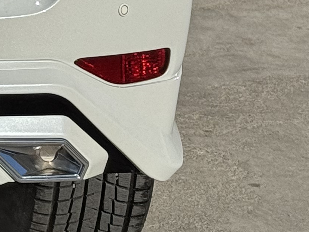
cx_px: -281
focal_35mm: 233
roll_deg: -1.6
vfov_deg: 6.2
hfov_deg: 8.1
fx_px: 2080
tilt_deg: -3.9
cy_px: -267
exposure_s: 1/15385
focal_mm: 6.76
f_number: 1.78
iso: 80
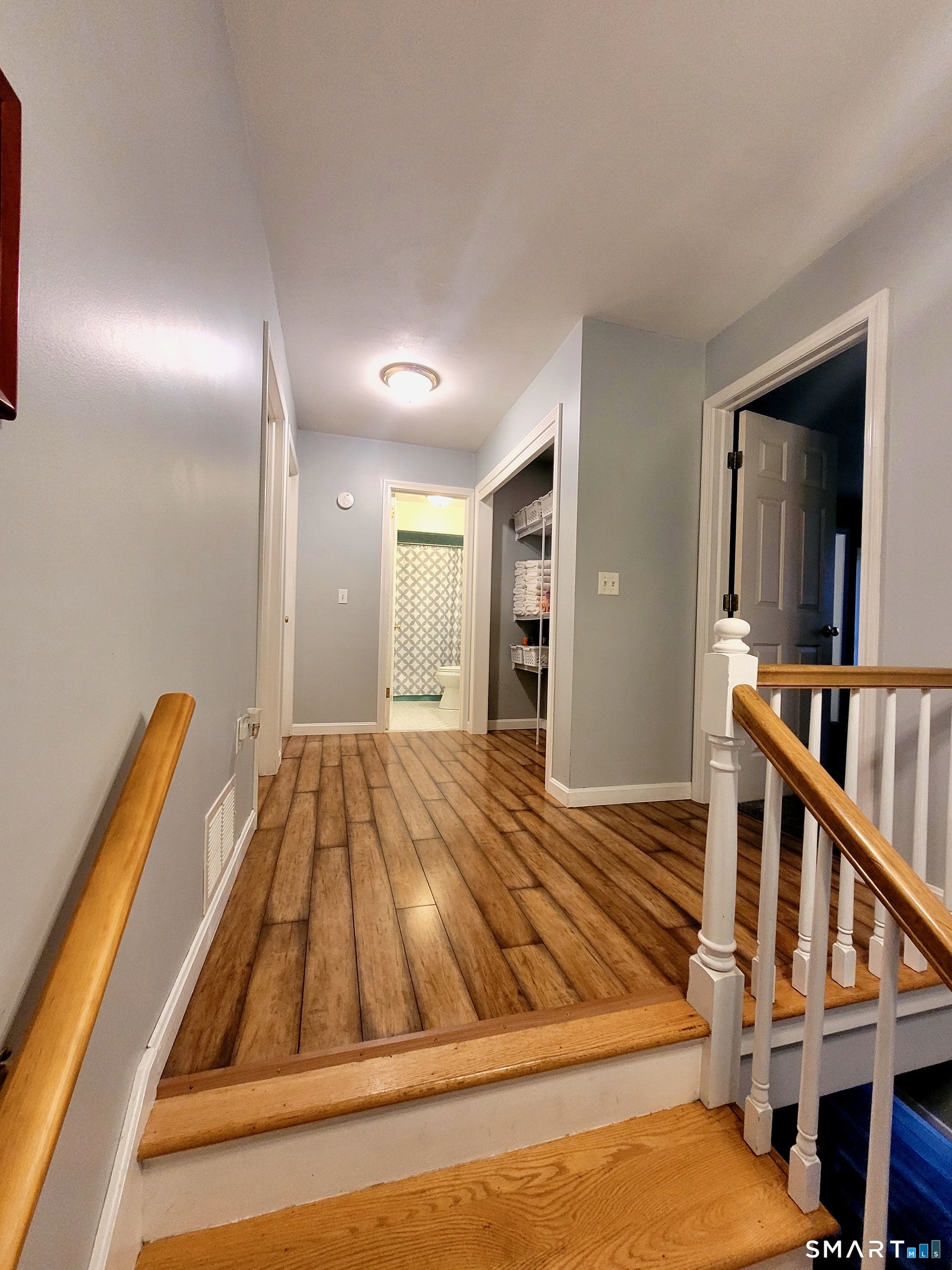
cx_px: 476
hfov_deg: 89.9
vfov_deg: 106.2
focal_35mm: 13
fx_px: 477
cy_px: 635
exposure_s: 1/60
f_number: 2.2
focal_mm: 1.74
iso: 320
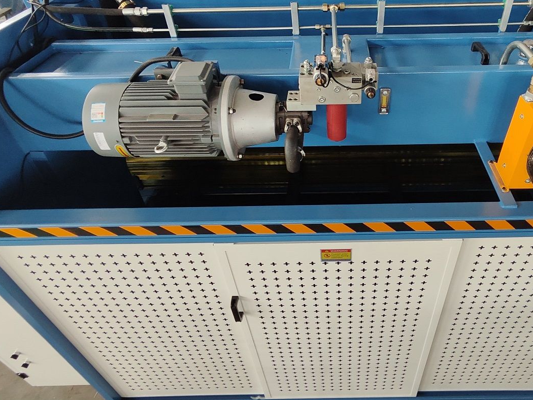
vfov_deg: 53.6
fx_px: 385
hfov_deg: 68.2
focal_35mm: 25
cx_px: 337
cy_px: 126
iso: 96
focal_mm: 1.65
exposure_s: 1/33.3
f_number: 2.2
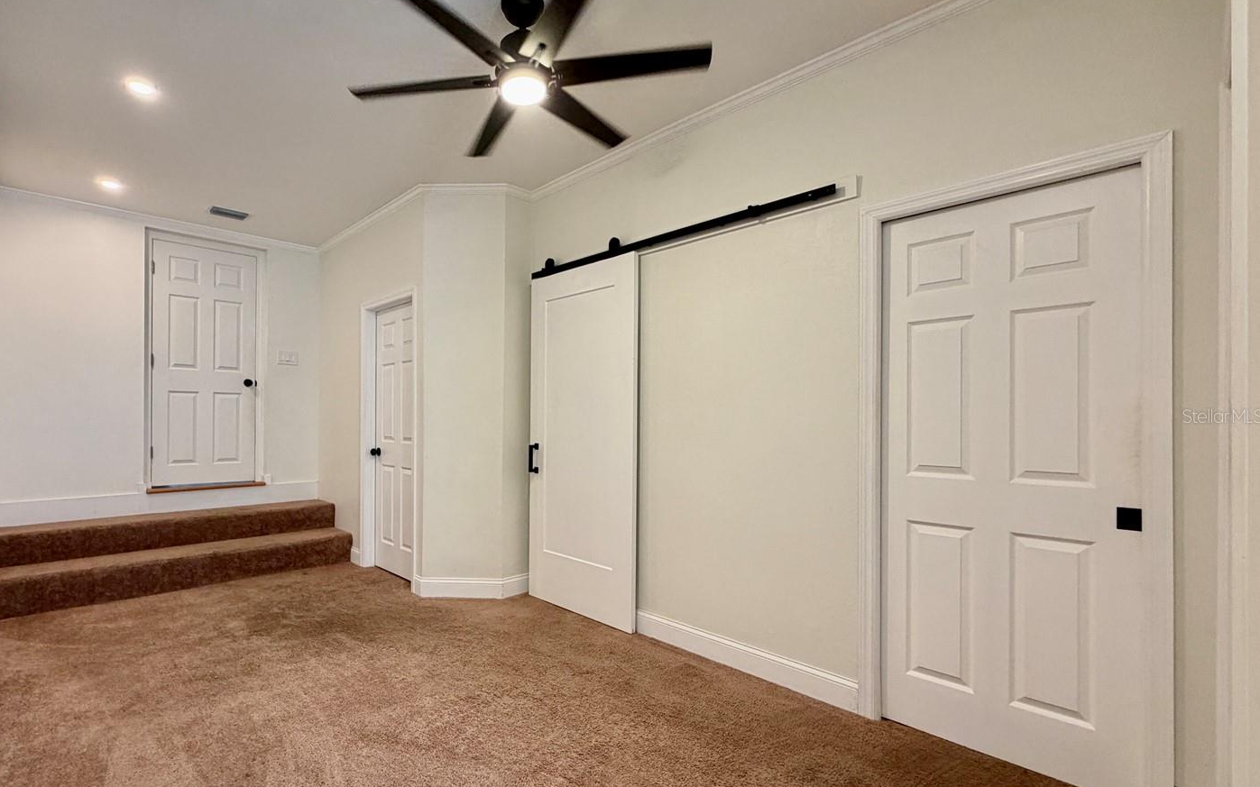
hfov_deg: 93.8
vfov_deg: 67.9
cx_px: 546
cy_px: 416
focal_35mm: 17
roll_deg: +0.1
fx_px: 584
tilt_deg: -0.2
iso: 200
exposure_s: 1/60
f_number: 2.2
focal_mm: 2.22
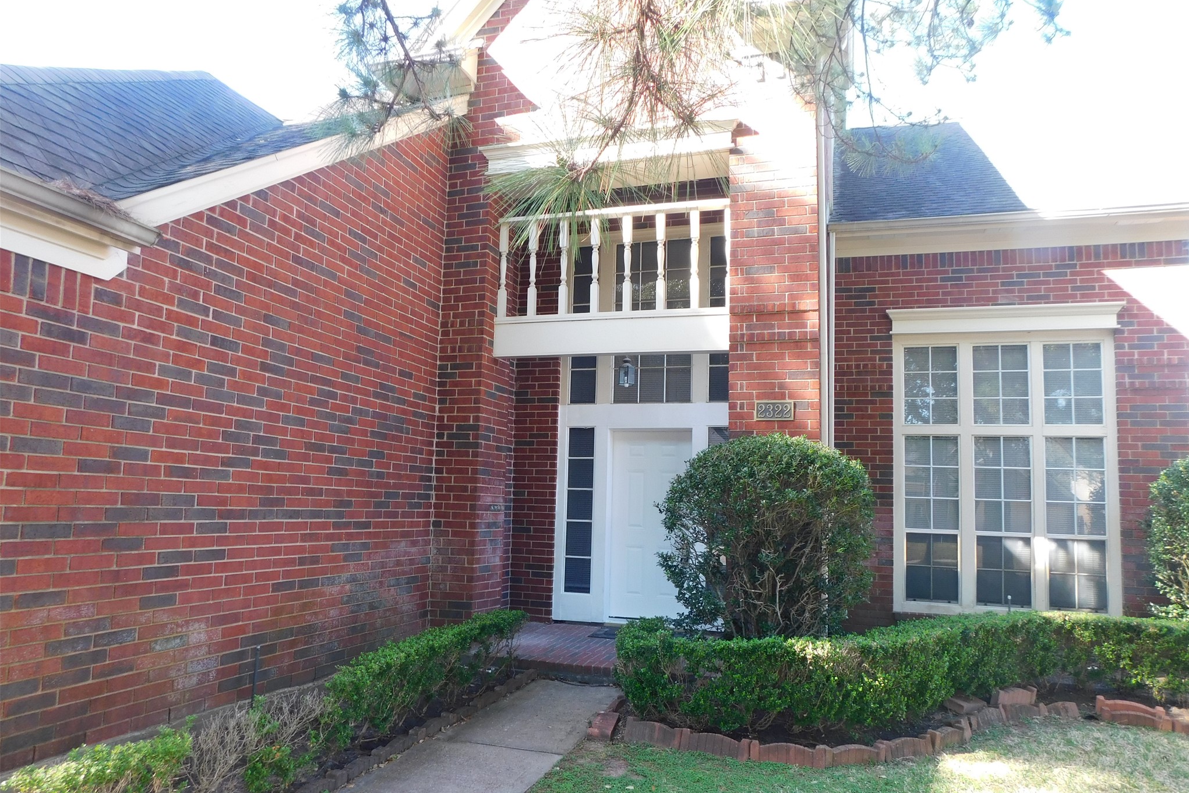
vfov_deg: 53.1
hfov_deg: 73.7
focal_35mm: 24
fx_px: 793
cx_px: 596
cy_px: 429
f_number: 3
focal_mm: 4
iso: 125
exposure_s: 1/60
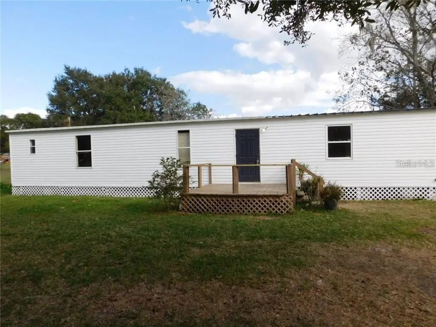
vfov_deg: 58.9
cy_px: 164
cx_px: 218
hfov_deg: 73.9
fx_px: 290
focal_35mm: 23
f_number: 3
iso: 125
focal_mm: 4
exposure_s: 1/1000
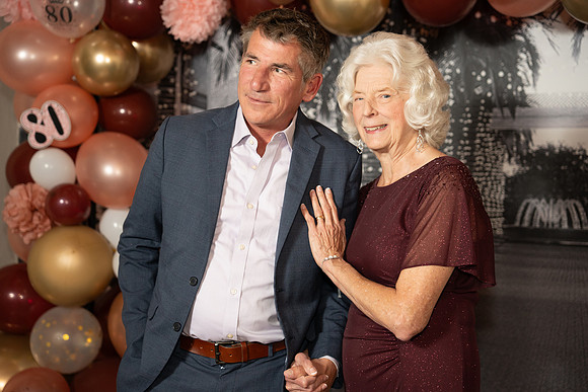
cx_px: 294
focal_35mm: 59
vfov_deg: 23.1
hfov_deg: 34.0
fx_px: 961
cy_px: 196
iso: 1000
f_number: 2.8
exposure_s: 1/160
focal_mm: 58.8
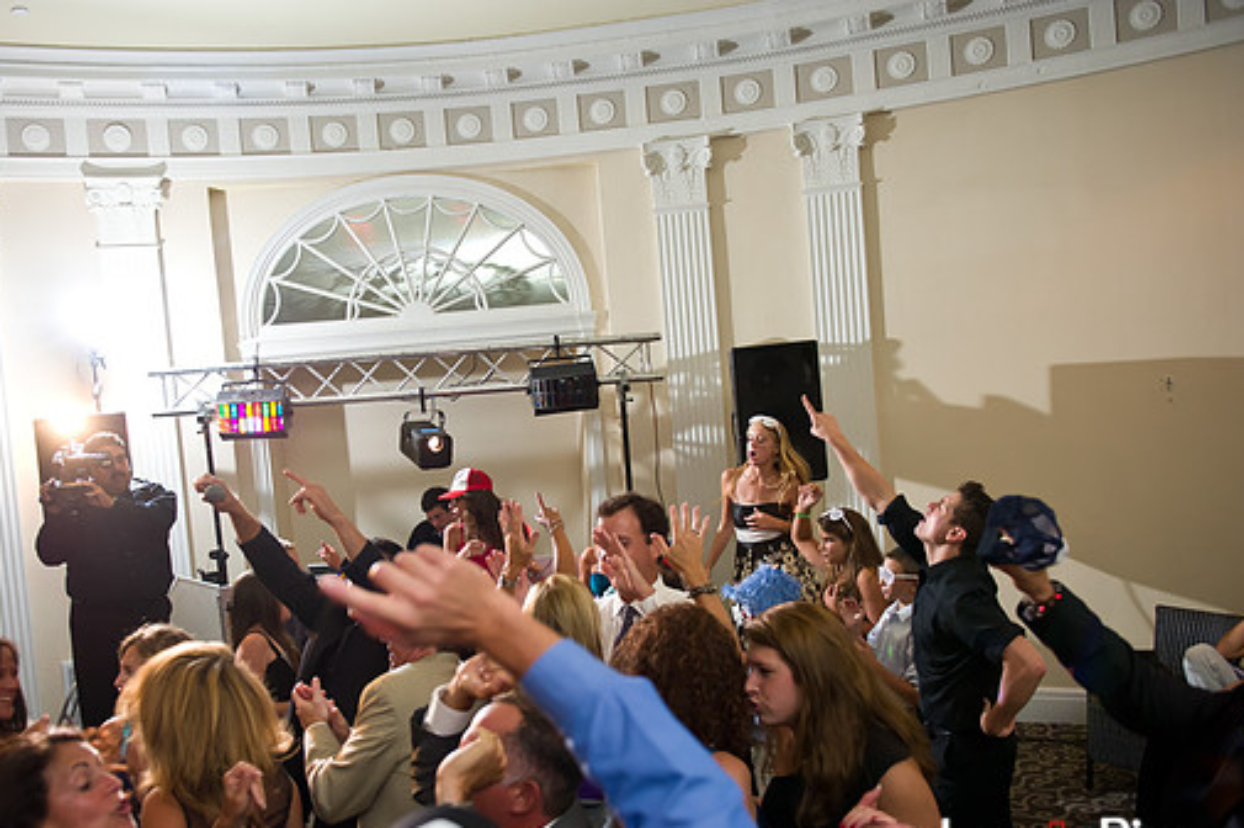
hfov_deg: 60.1
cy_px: 473
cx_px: 547
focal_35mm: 31
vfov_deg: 42.2
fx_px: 1070
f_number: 3.2
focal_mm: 27
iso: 1600
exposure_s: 1/125
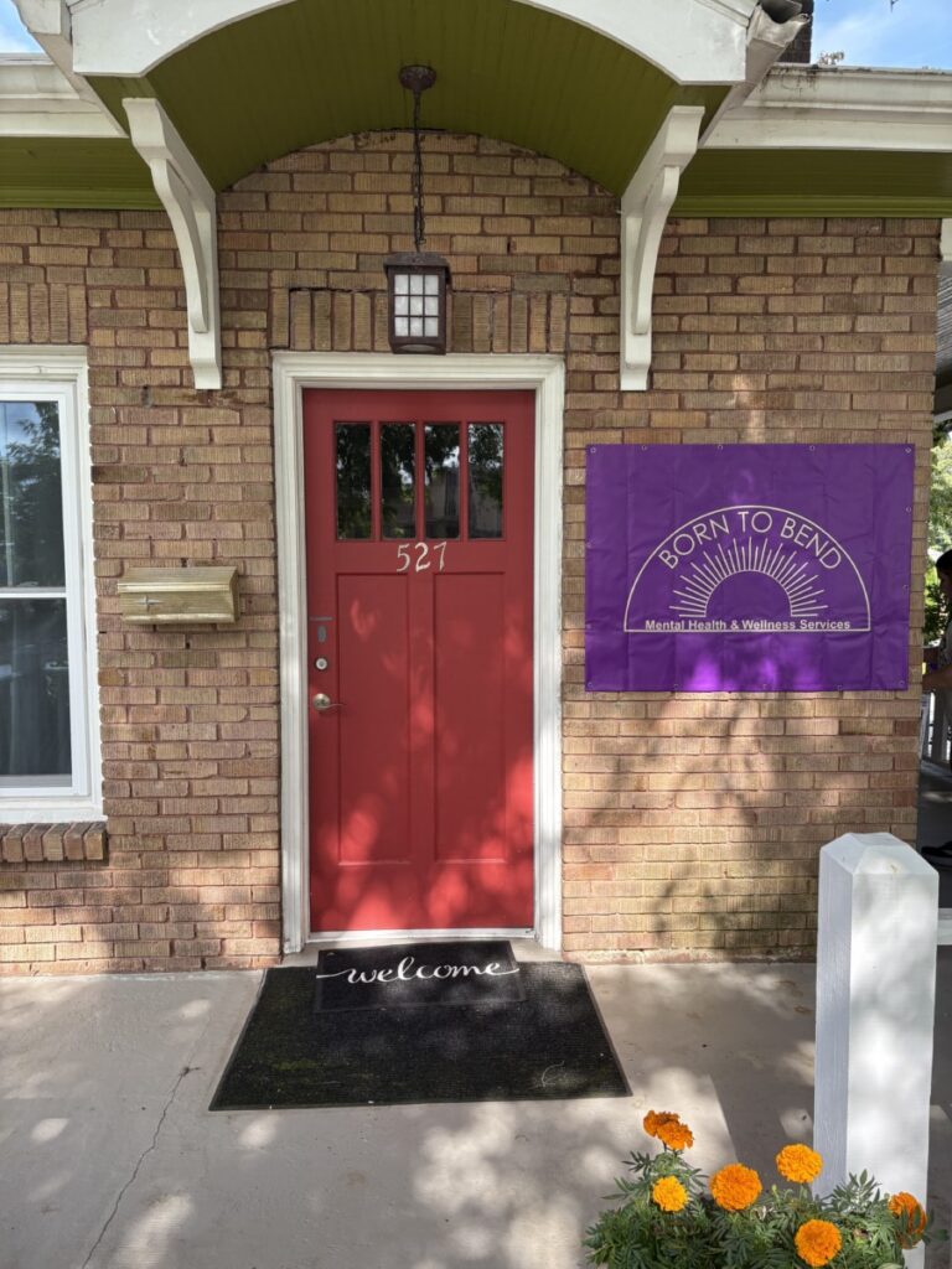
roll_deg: +0.4
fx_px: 953
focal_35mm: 26
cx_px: 476
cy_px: 634
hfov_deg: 53.1
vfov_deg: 67.3
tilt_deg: -2.9
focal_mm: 5.96
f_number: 1.6
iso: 64
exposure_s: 1/782
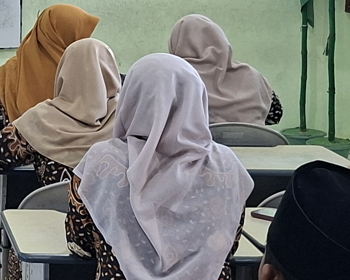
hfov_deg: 14.9
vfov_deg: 13.0
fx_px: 1222
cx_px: -204
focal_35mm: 118
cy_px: 53
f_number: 1.8
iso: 250
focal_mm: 5.54
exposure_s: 1/50
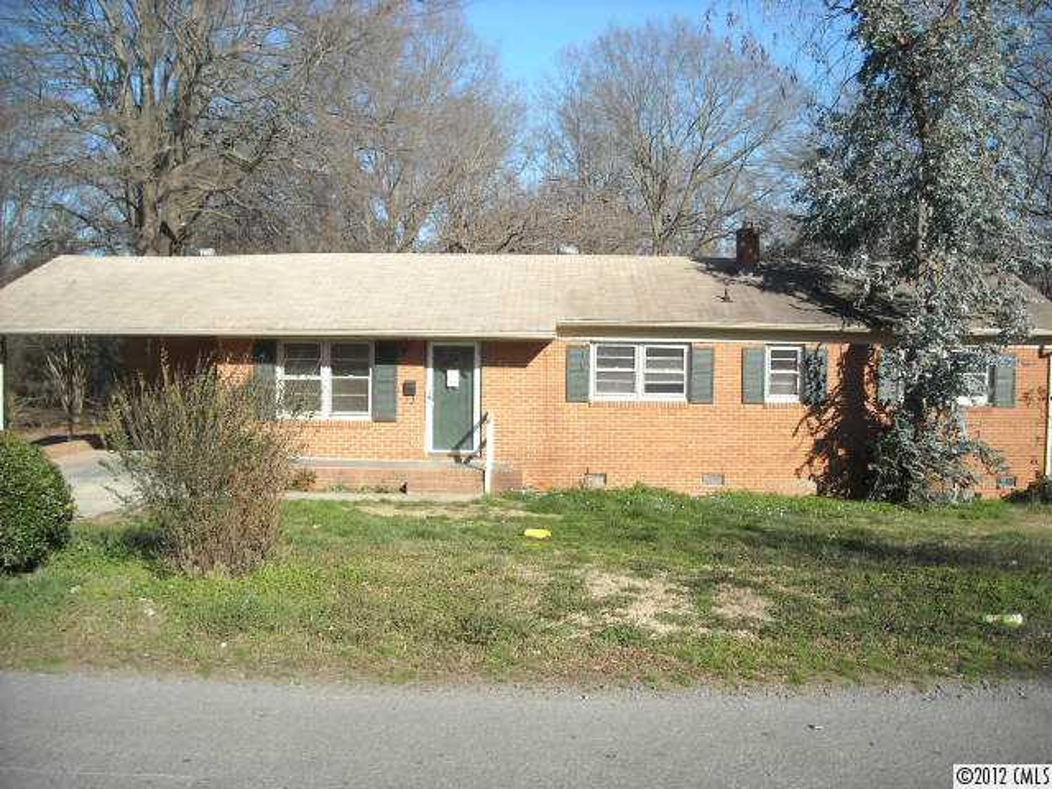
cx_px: 526
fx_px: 1064
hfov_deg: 52.6
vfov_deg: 40.7
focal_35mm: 35
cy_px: 394
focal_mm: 5.7
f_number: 5.6
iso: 64
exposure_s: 1/161
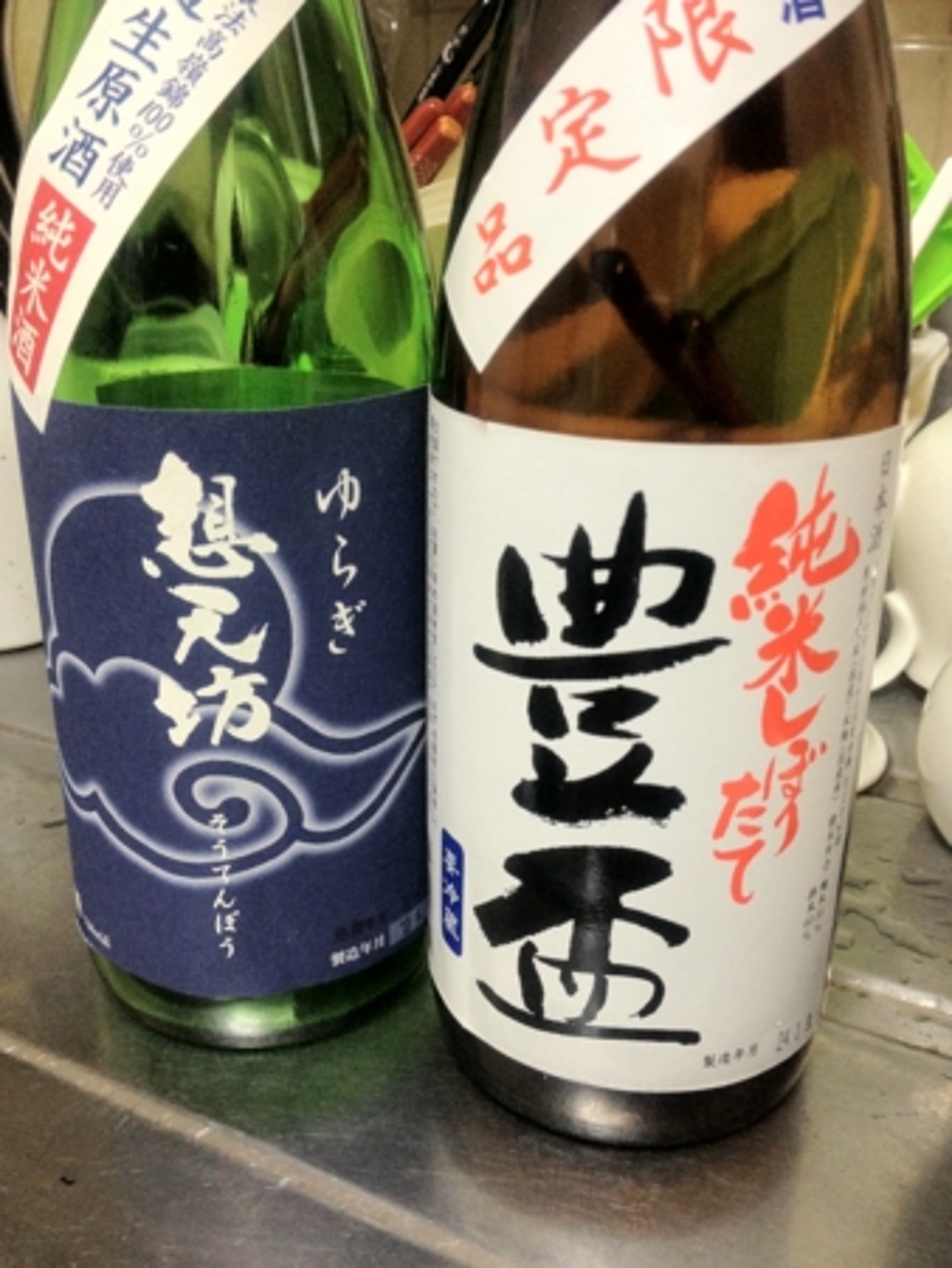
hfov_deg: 40.7
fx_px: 1282
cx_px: 476
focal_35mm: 35
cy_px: 634
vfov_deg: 52.6
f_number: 2.4
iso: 200
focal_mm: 4.28
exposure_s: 1/20
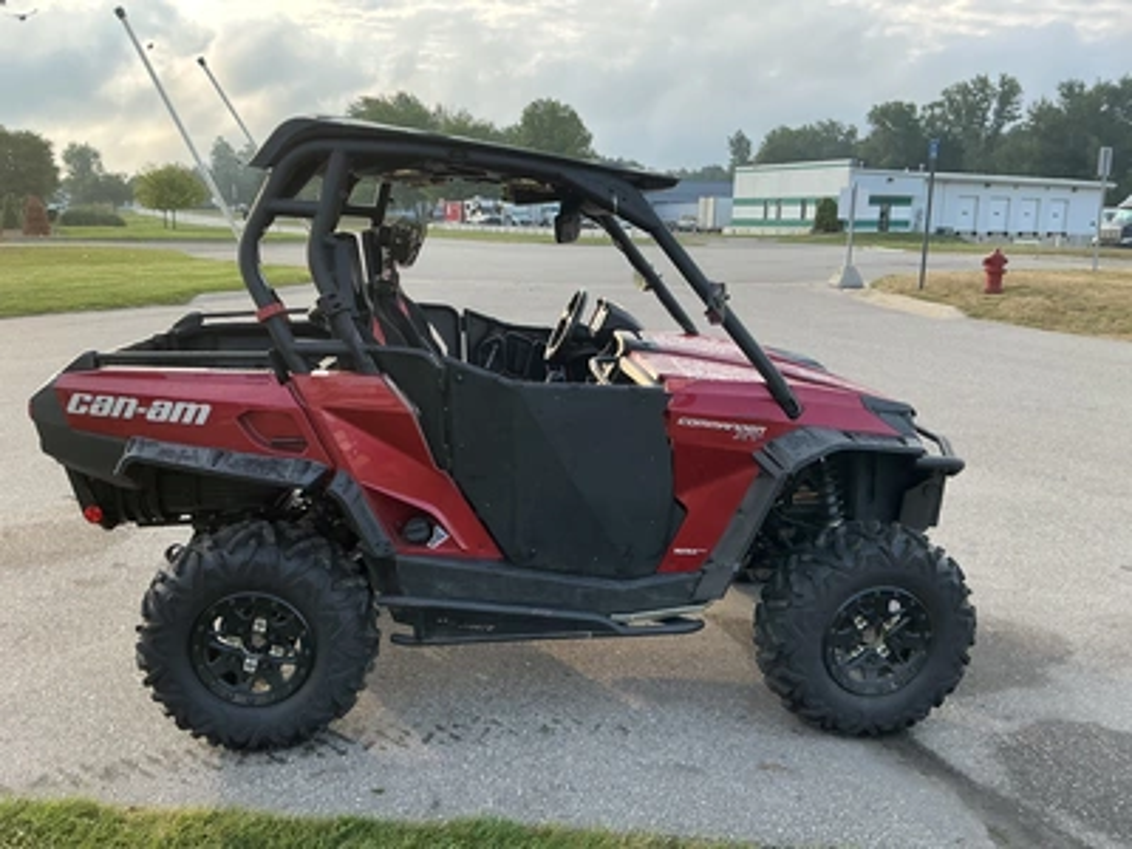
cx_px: 566
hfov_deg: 63.4
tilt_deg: -12.2
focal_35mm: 28
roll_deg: -1.6
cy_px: 424
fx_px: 916
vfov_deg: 49.7
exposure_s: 1/294
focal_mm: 3
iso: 25
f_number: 1.8
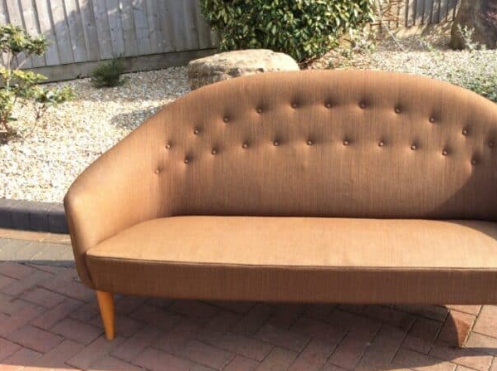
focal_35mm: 41
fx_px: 588
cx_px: 316
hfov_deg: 45.4
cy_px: 225
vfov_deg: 34.9
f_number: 2.4
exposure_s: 1/306
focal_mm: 3.3
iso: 32
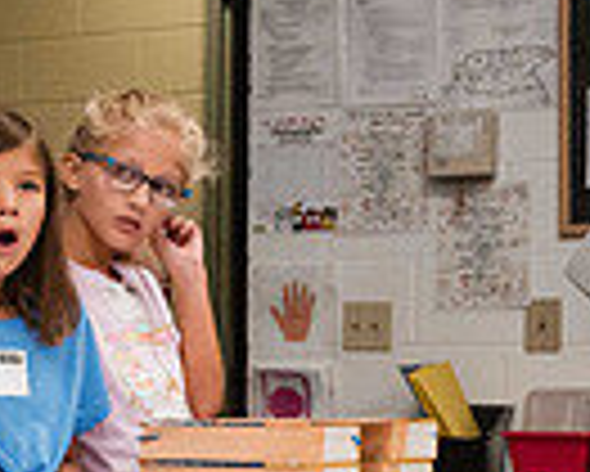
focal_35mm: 158
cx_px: -375
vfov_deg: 9.7
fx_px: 2761
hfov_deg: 11.5
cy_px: 464
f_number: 8
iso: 6400
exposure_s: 1/200
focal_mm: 35
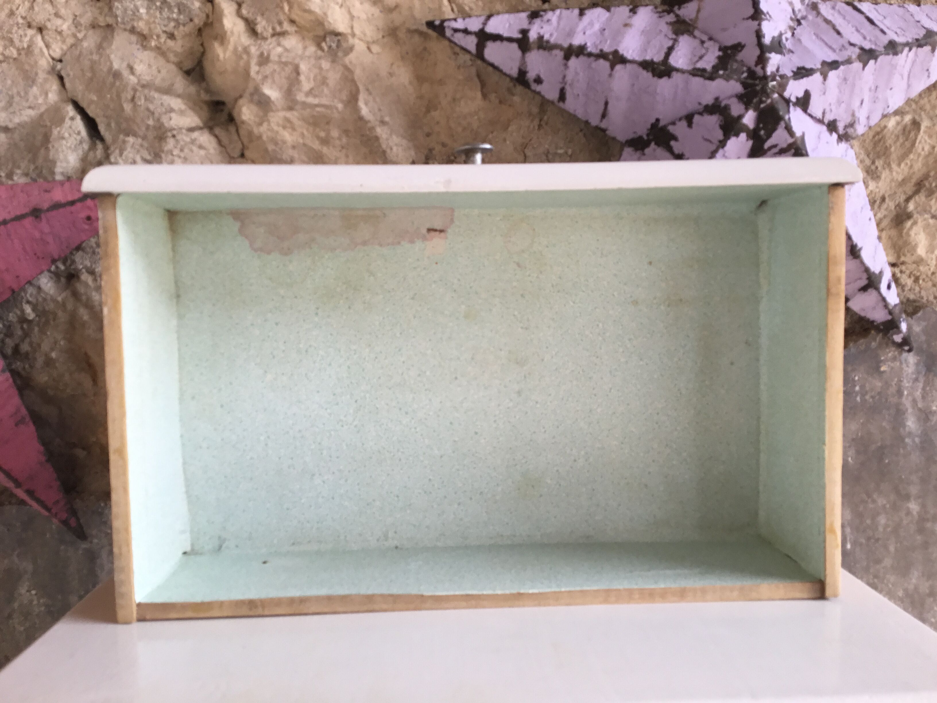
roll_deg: +1.9
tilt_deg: -2.6
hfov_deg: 58.4
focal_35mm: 31
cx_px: 468
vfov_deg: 45.4
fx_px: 839
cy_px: 352
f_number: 2.4
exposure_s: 1/50
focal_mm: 3.3
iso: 32
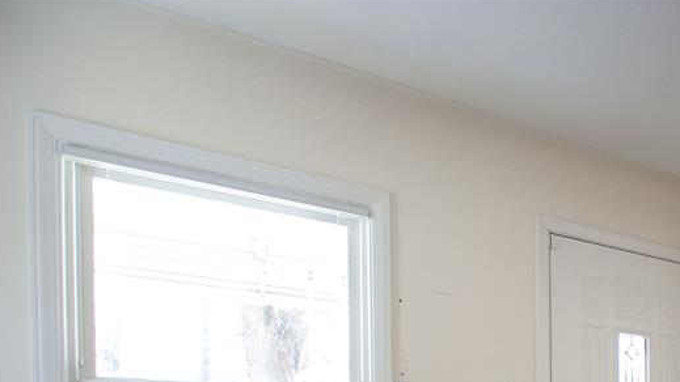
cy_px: 441
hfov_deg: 51.7
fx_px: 559
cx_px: 662
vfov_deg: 32.3
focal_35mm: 31
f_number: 3.5
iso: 500
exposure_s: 1/160
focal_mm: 10
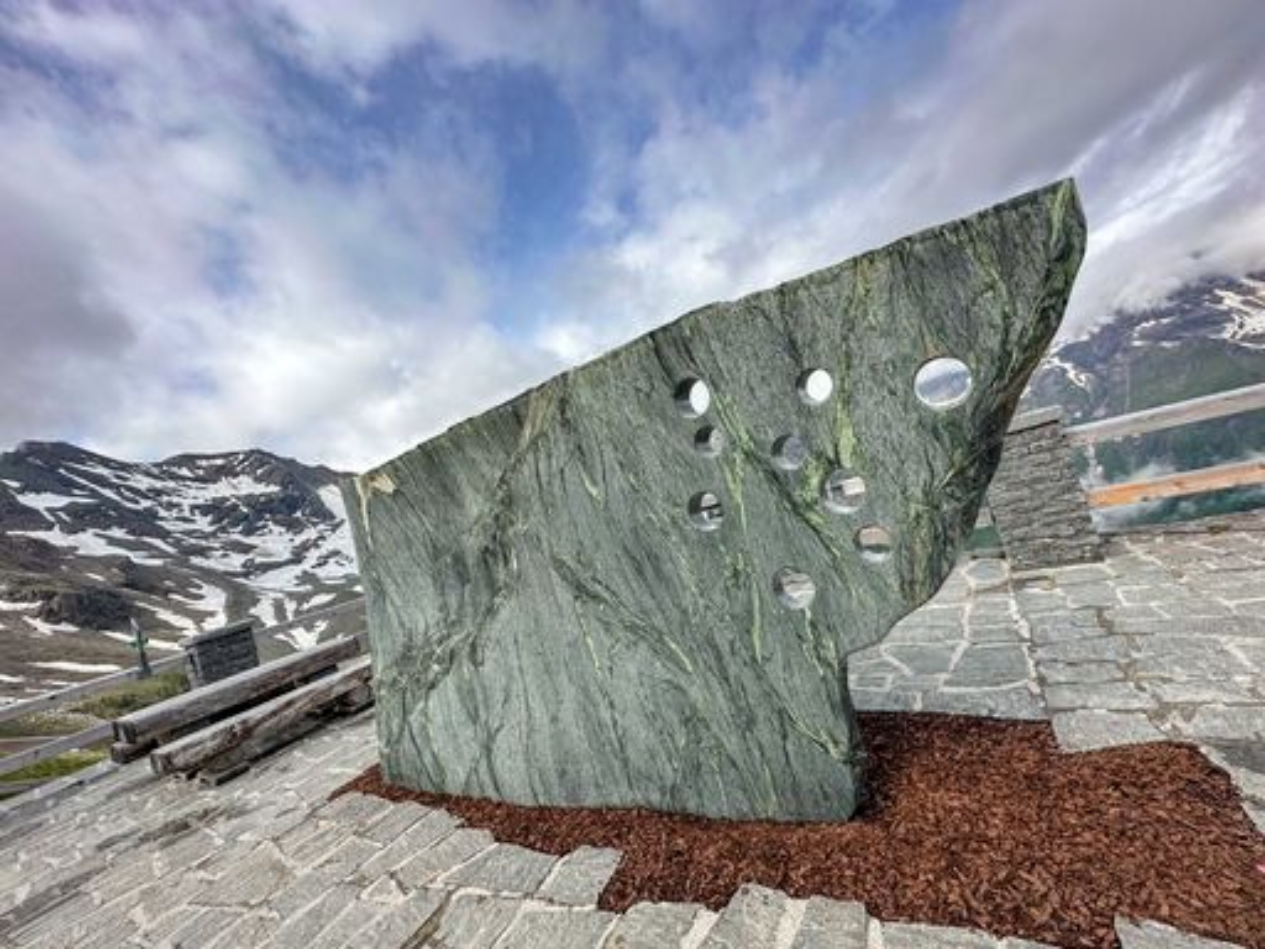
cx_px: 632
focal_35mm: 14
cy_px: 474
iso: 50
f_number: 2.2
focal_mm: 2.22
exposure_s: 1/2100
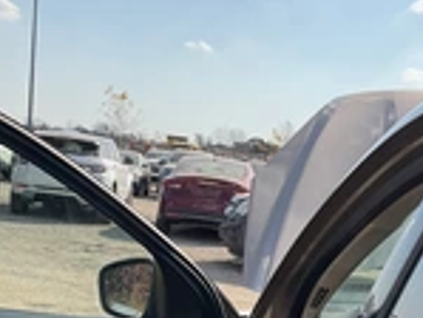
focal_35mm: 78
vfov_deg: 18.2
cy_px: 349
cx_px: 213
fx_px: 954
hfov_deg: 25.0
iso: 25
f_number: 1.8
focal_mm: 3
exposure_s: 1/1451
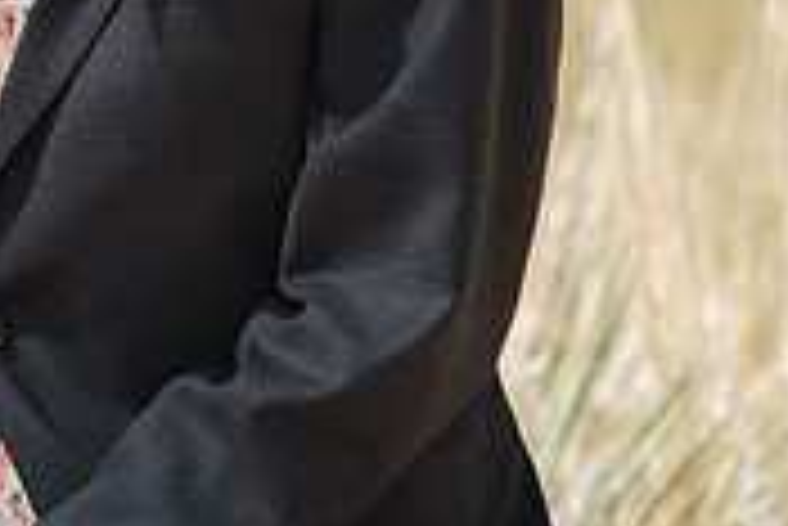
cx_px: -189
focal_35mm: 281
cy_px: -324
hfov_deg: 7.3
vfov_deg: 4.9
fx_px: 6156
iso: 100
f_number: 3.2
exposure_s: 1/320
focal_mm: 85
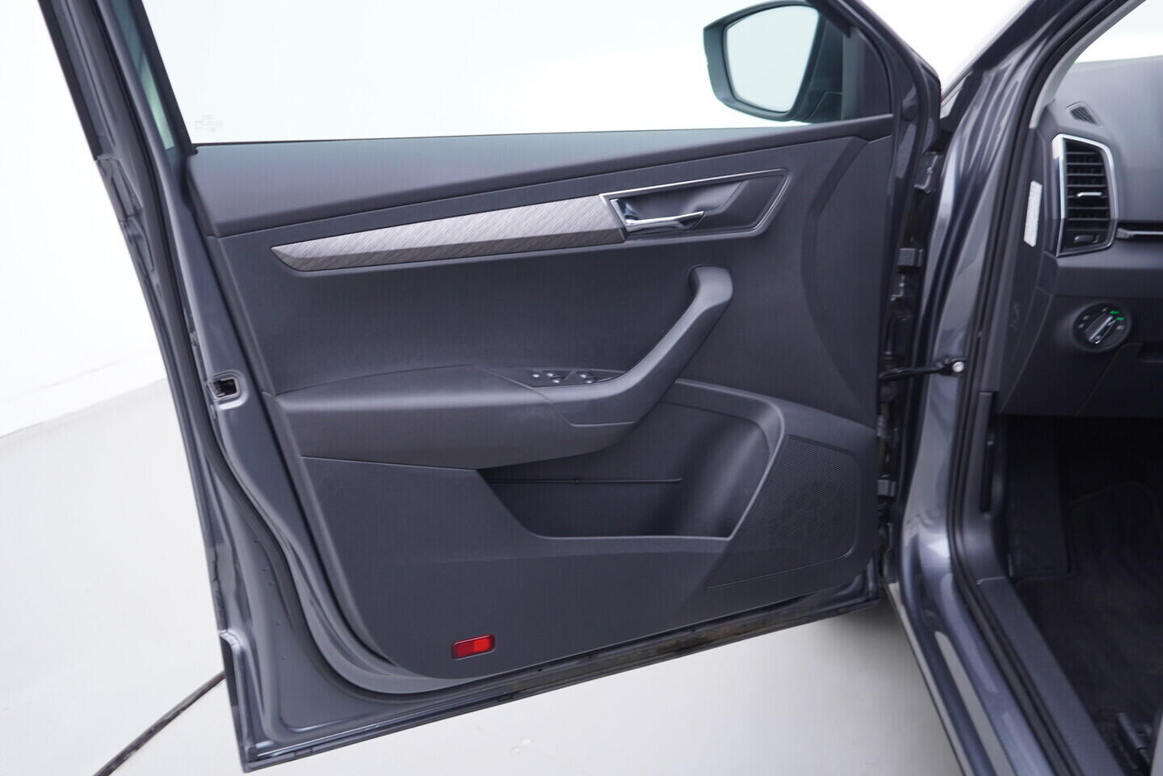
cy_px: 388
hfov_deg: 53.1
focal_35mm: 36
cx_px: 582
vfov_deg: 36.9
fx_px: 1163
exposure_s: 1/40
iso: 125
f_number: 2.8
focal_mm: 24
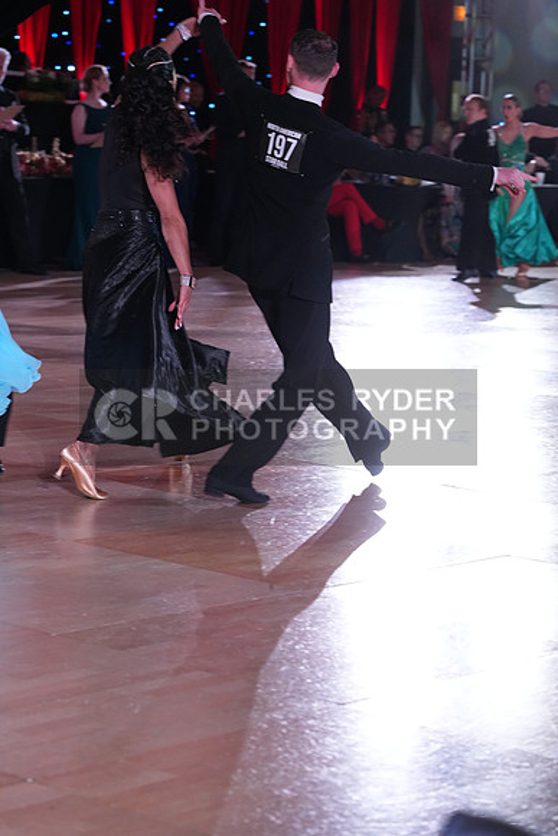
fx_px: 2277
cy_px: 418
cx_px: 279
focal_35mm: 98
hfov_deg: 14.0
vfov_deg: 20.8
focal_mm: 98
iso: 3200
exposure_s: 1/250
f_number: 5
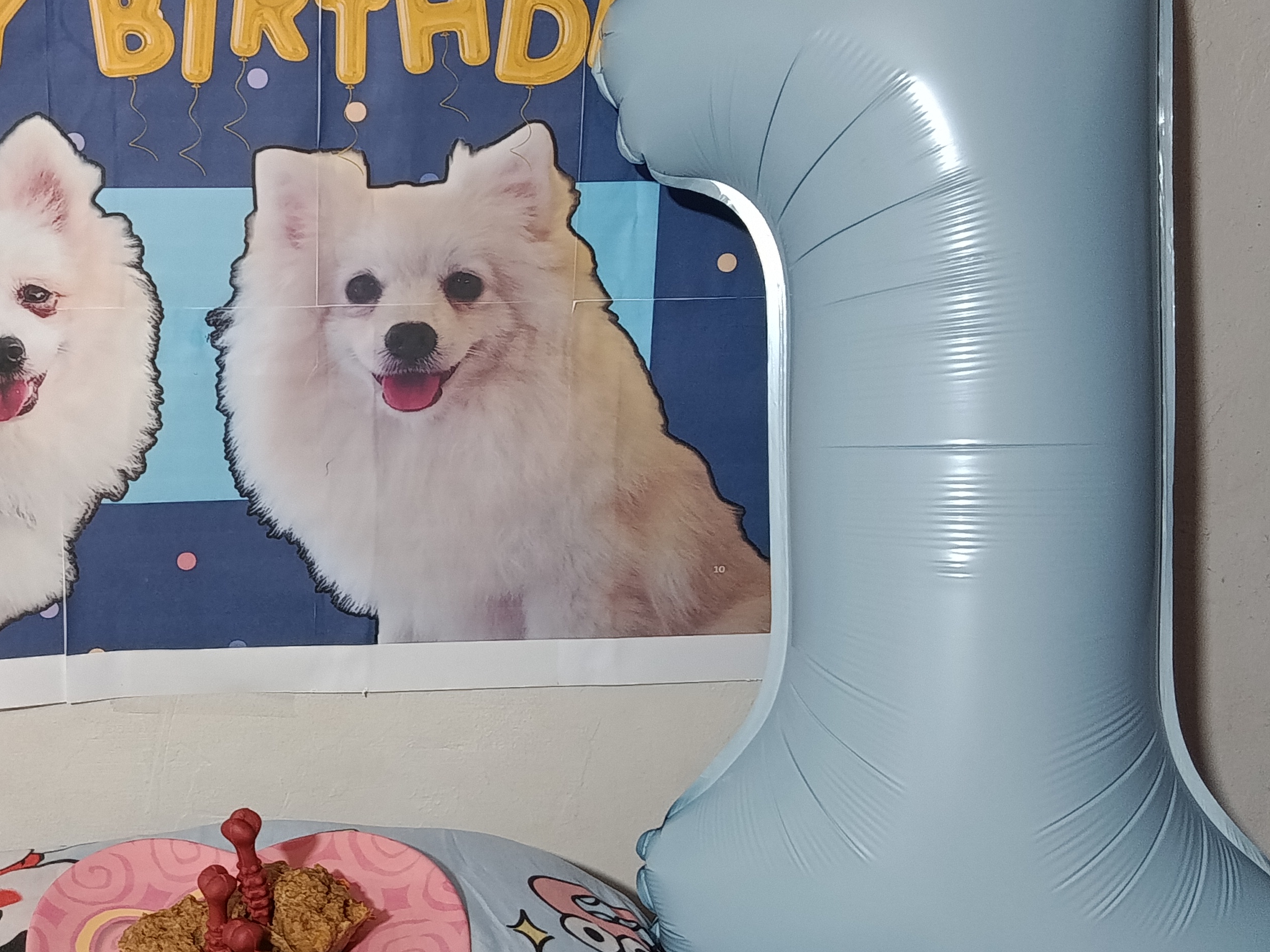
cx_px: 257
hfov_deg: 38.2
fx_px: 1761
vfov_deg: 30.2
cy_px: 410
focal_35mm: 48
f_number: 1.7
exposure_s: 1/30
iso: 993
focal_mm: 5.24
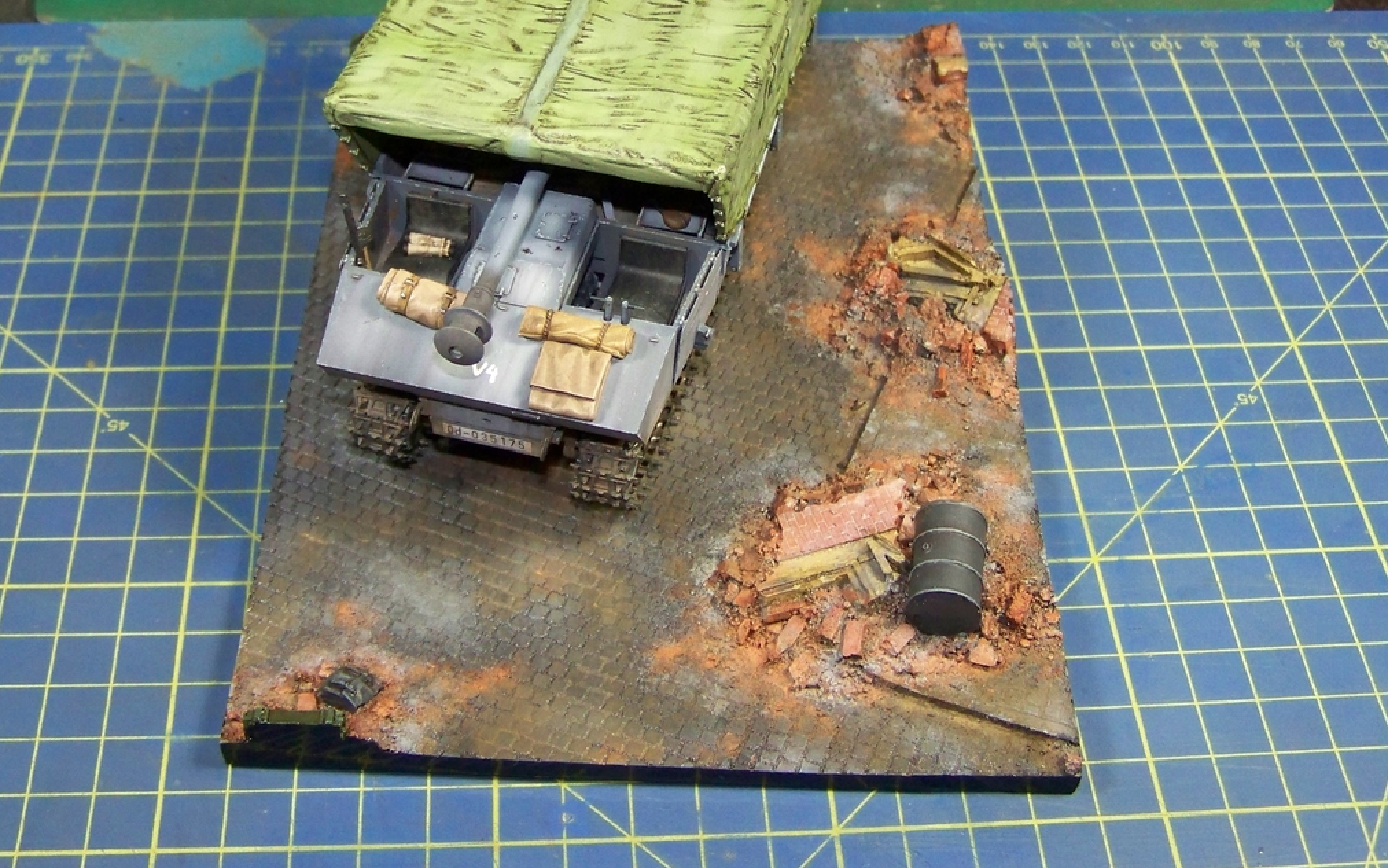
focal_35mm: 51
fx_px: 1929
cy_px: 221
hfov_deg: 39.6
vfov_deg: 25.1
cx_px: 659
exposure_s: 1/60
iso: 200
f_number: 2.8
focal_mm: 6.3
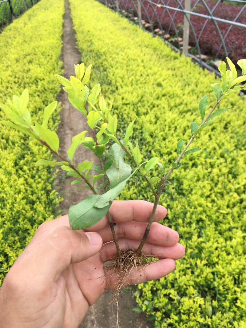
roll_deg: +3.2
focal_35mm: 29
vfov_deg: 61.7
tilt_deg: -33.8
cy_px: 164
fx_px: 275
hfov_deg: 48.2
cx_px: 123
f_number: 2.2
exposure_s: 1/187
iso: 25
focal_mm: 4.15
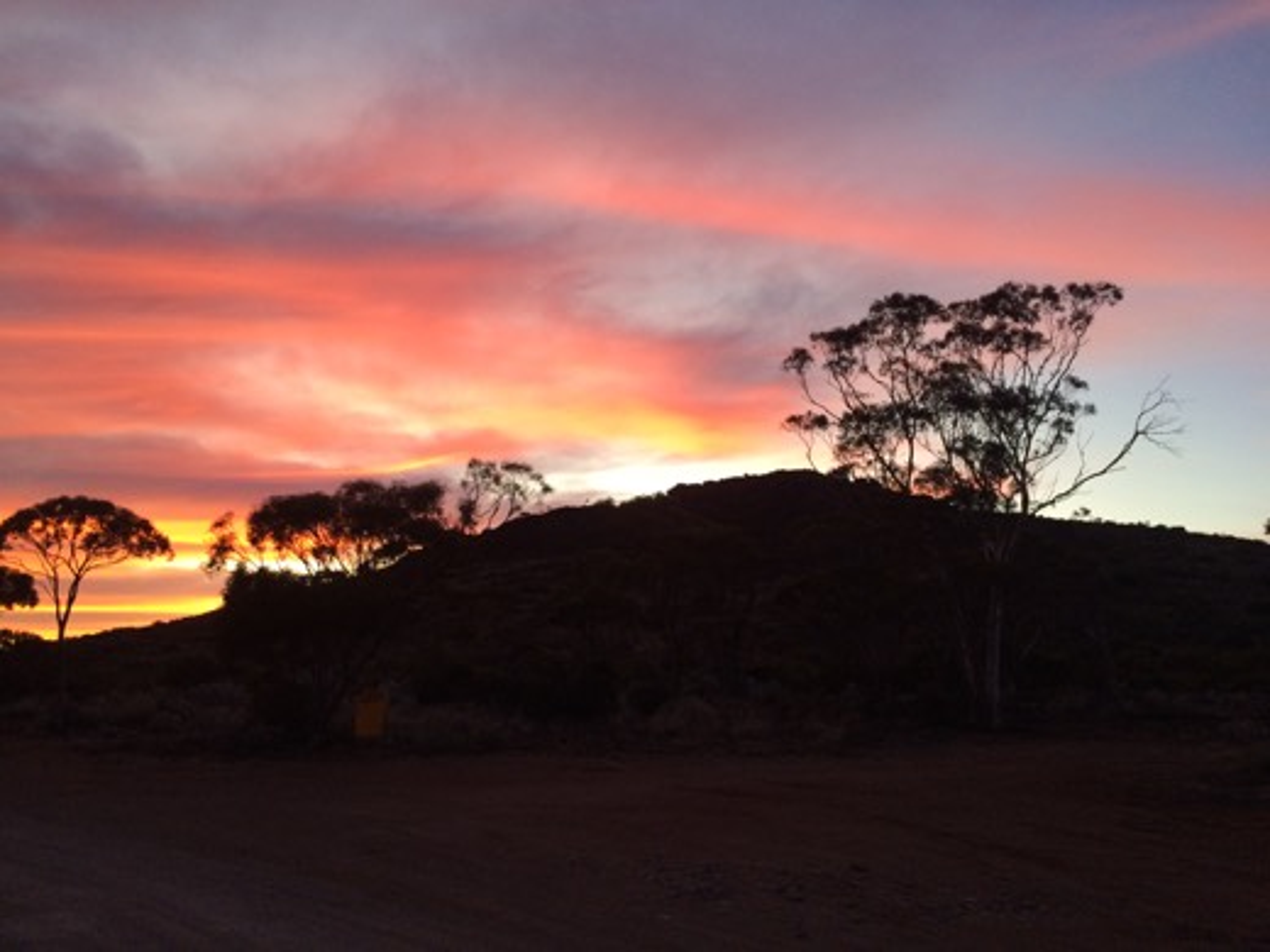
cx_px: 635
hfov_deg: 61.7
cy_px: 476
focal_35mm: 29
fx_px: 1064
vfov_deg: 48.2
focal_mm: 4.15
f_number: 2.2
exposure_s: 1/30
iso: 64
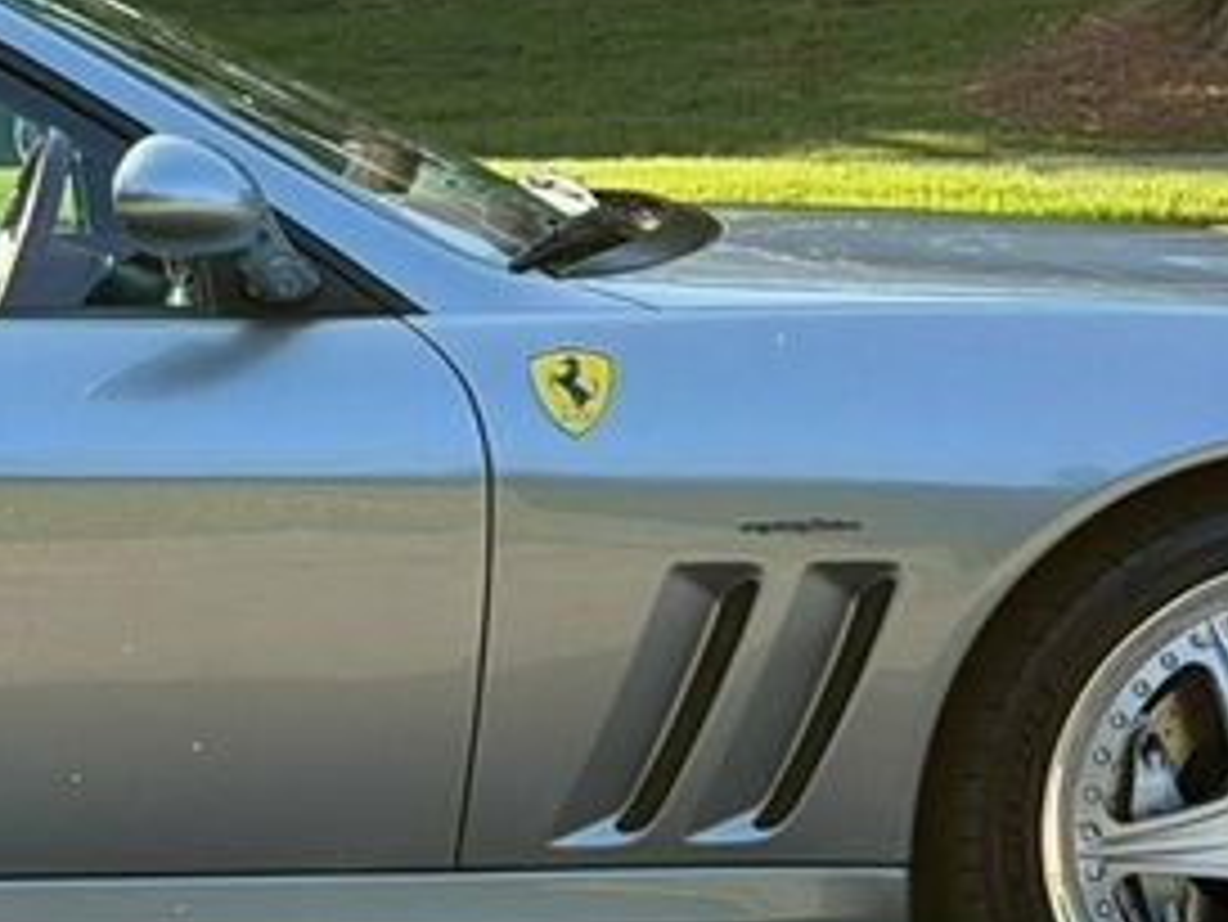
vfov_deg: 8.3
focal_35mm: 180
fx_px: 6388
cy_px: 621
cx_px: -22
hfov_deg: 10.9
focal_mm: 6.76
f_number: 1.78
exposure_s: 1/1116
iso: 100
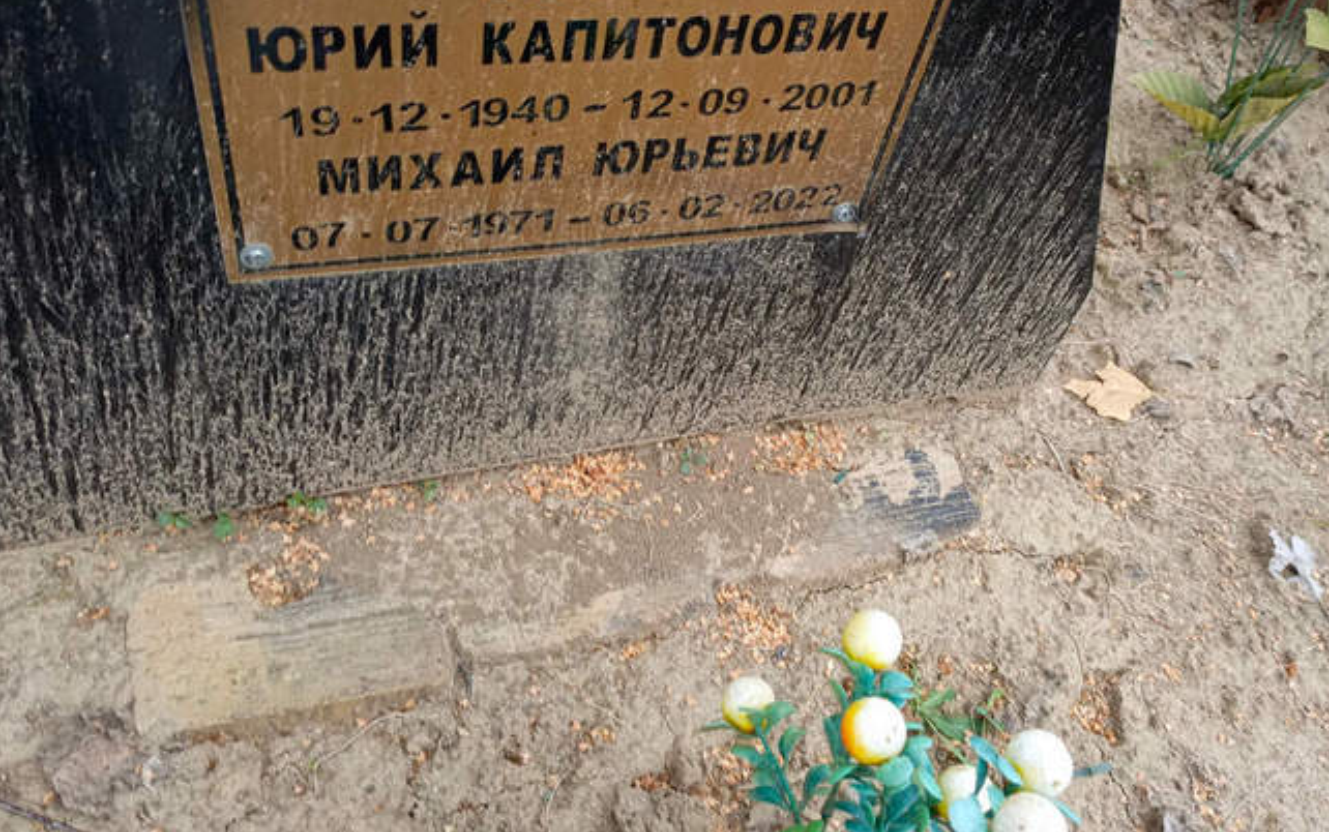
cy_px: 379
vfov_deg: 38.3
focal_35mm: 33
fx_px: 1196
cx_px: 739
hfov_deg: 58.0
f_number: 1.69
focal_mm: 4.76
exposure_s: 1/100
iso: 157
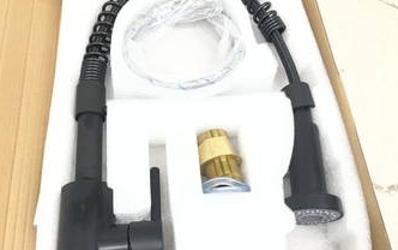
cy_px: 143
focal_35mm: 37
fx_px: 402
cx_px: 175
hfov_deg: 52.6
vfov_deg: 34.4
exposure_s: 1/120
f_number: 1.8
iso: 32
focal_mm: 3
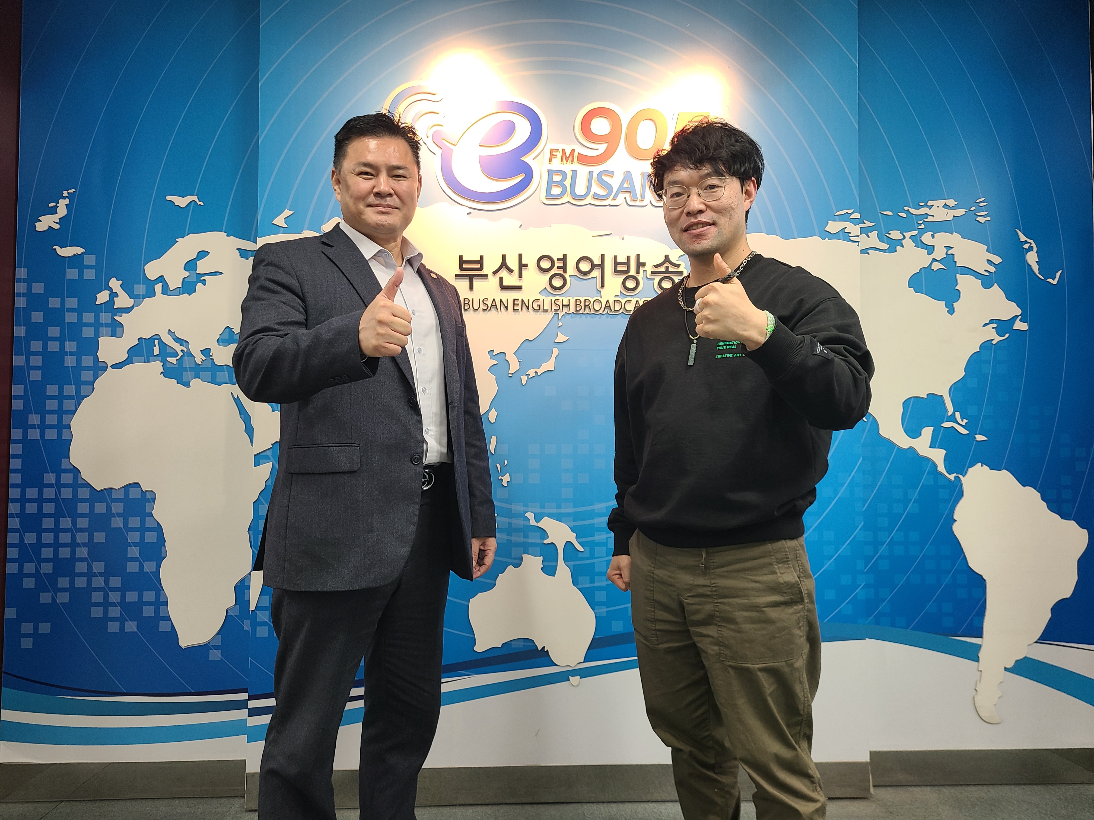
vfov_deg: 53.1
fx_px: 822
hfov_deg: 67.3
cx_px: 547
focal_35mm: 26
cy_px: 410
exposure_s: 1/60
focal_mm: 5.4
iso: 100
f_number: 1.8
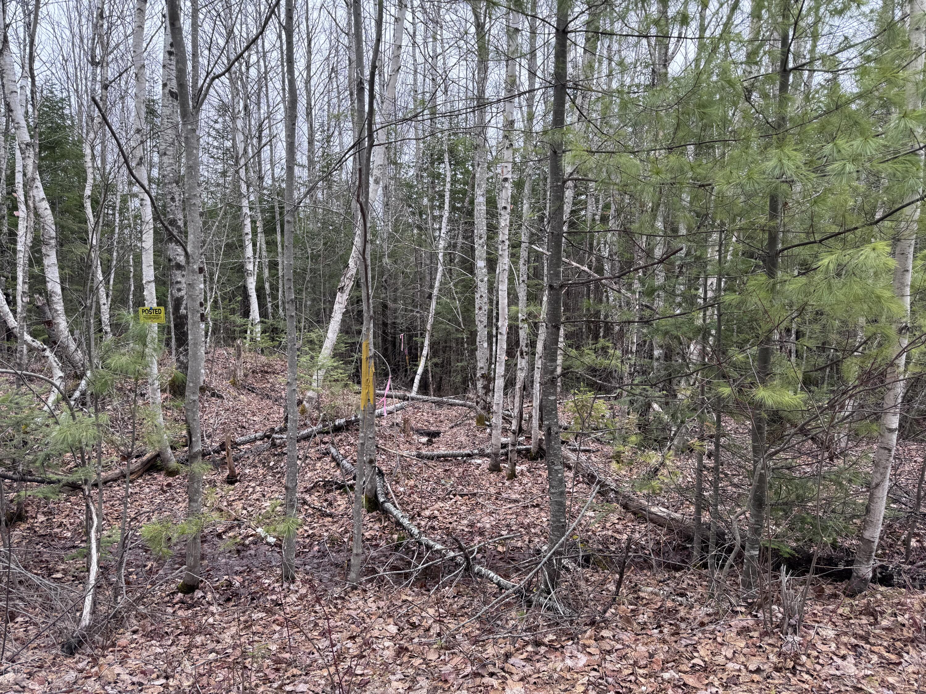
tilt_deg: -2.0
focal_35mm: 24
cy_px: 347
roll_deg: +0.3
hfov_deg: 71.6
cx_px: 463
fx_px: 642
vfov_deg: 56.8
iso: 64
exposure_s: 1/271
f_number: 1.78
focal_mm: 6.76
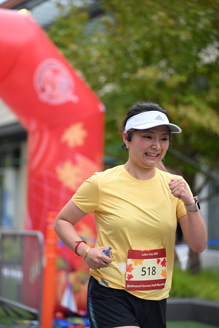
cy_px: 164
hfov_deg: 13.4
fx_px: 930
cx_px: 110
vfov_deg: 20.0
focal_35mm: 102
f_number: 2.8
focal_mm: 102
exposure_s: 1/2000
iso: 640
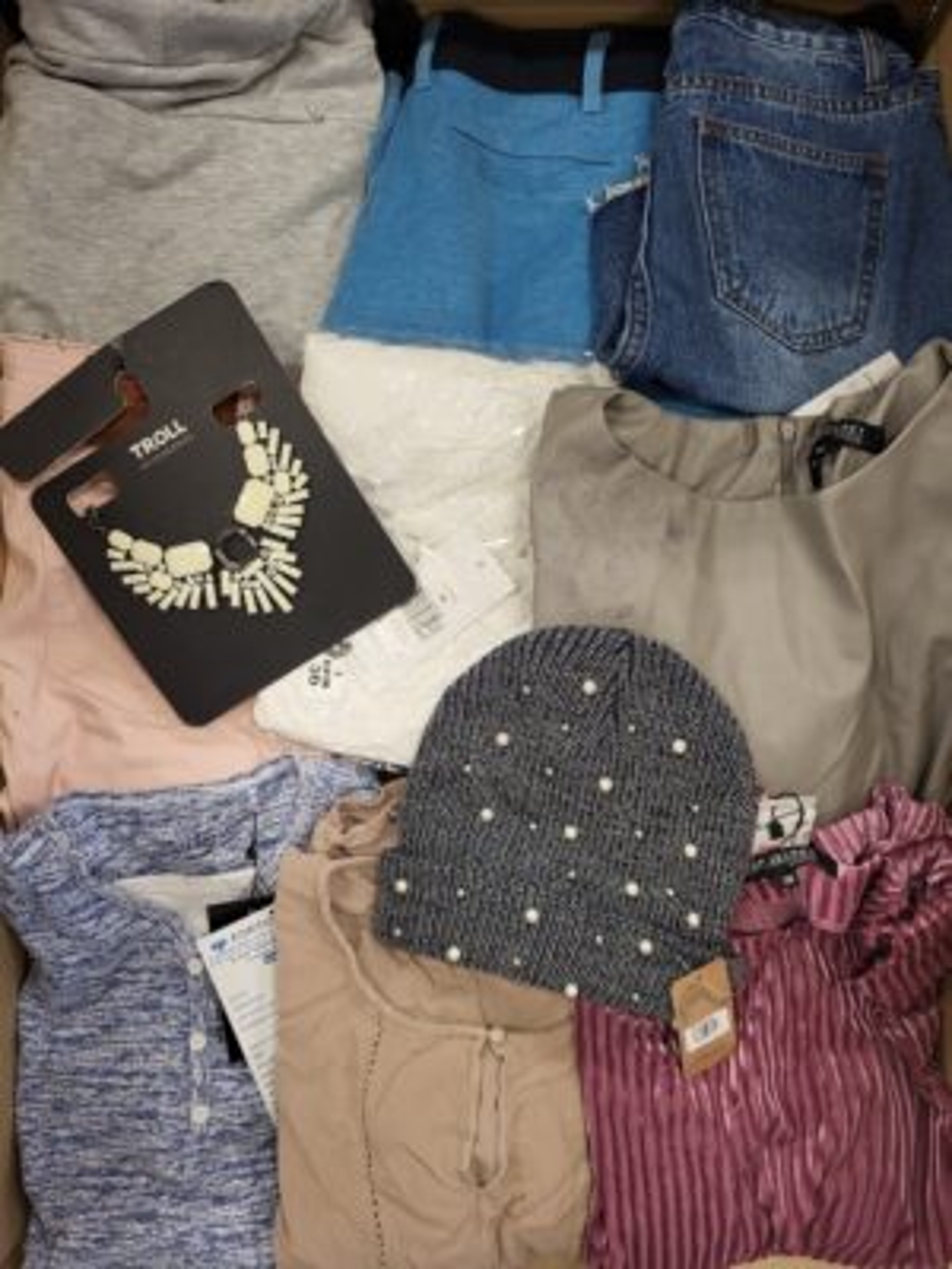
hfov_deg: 53.1
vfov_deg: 67.3
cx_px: 476
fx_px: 953
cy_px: 634
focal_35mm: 26
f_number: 1.8
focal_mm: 5.4
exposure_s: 1/50
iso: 200
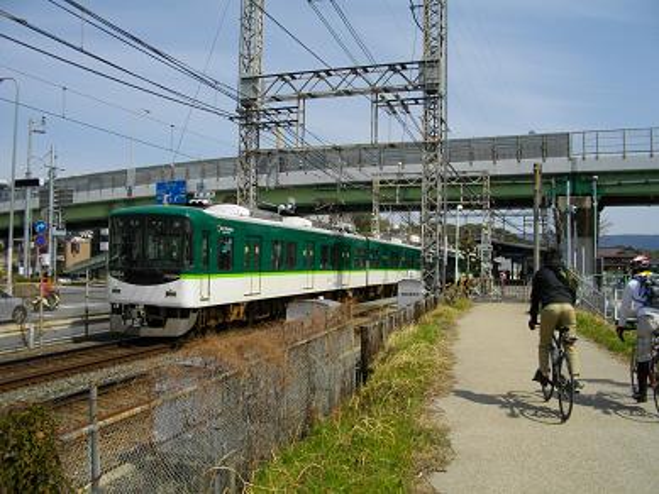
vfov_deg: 44.2
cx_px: 330
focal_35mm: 32
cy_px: 247
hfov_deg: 56.8
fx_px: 609
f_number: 5.5
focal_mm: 5.7
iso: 100
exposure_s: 1/640
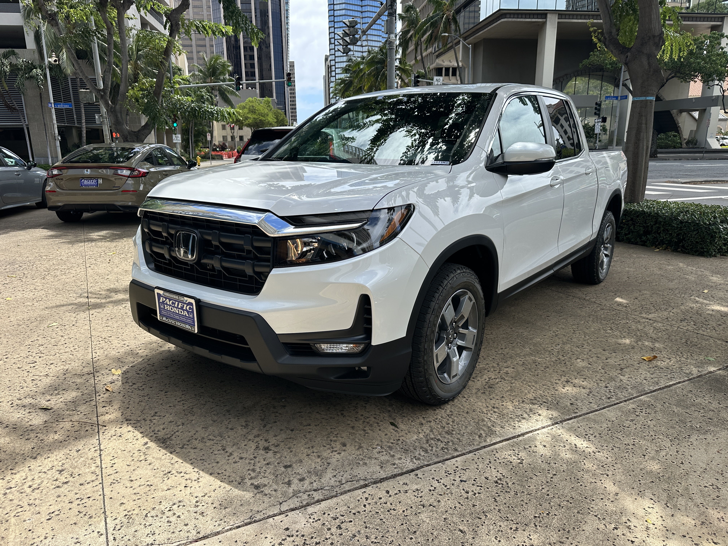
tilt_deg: -14.9
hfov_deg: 71.6
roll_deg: +0.3
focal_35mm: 24
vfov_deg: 56.8
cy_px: 273
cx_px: 364
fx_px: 505
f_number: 1.78
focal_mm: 6.86
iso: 80
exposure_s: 1/2155
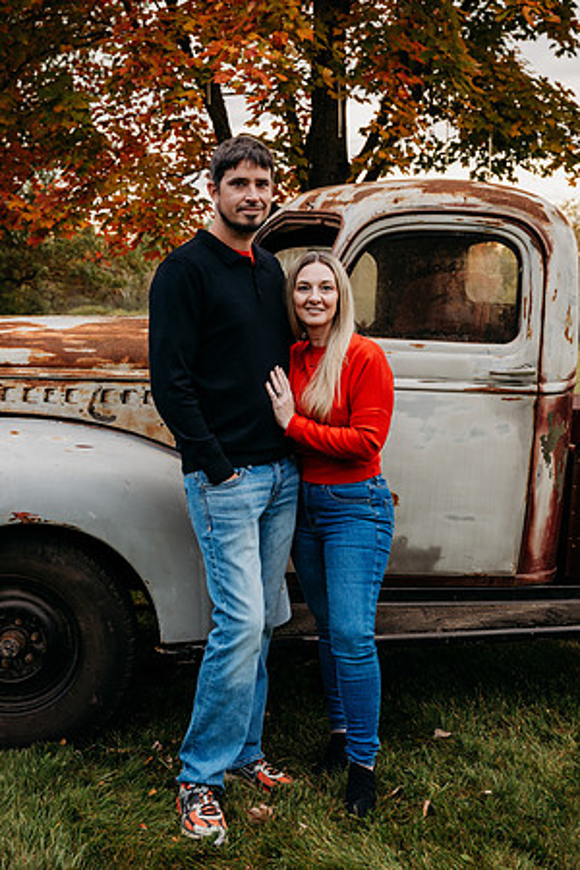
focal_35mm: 46
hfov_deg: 29.2
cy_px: 435
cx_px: 290
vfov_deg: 42.7
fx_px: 1112
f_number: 5.6
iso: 400
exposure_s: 1/250
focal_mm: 46
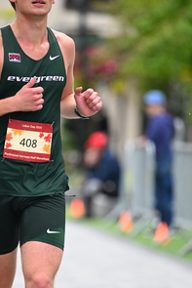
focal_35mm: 373
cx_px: 53
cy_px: 174
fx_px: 2980
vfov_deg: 5.5
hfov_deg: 3.7
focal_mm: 200
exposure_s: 1/1250
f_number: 2.8
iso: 1600
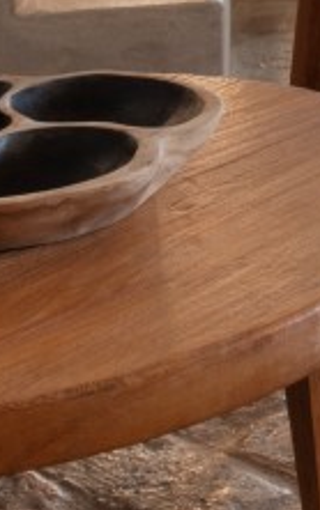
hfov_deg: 9.3
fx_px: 1798
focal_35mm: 129
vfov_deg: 14.1
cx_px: 702
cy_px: -436
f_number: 13
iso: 400
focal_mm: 17.6
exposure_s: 1/2
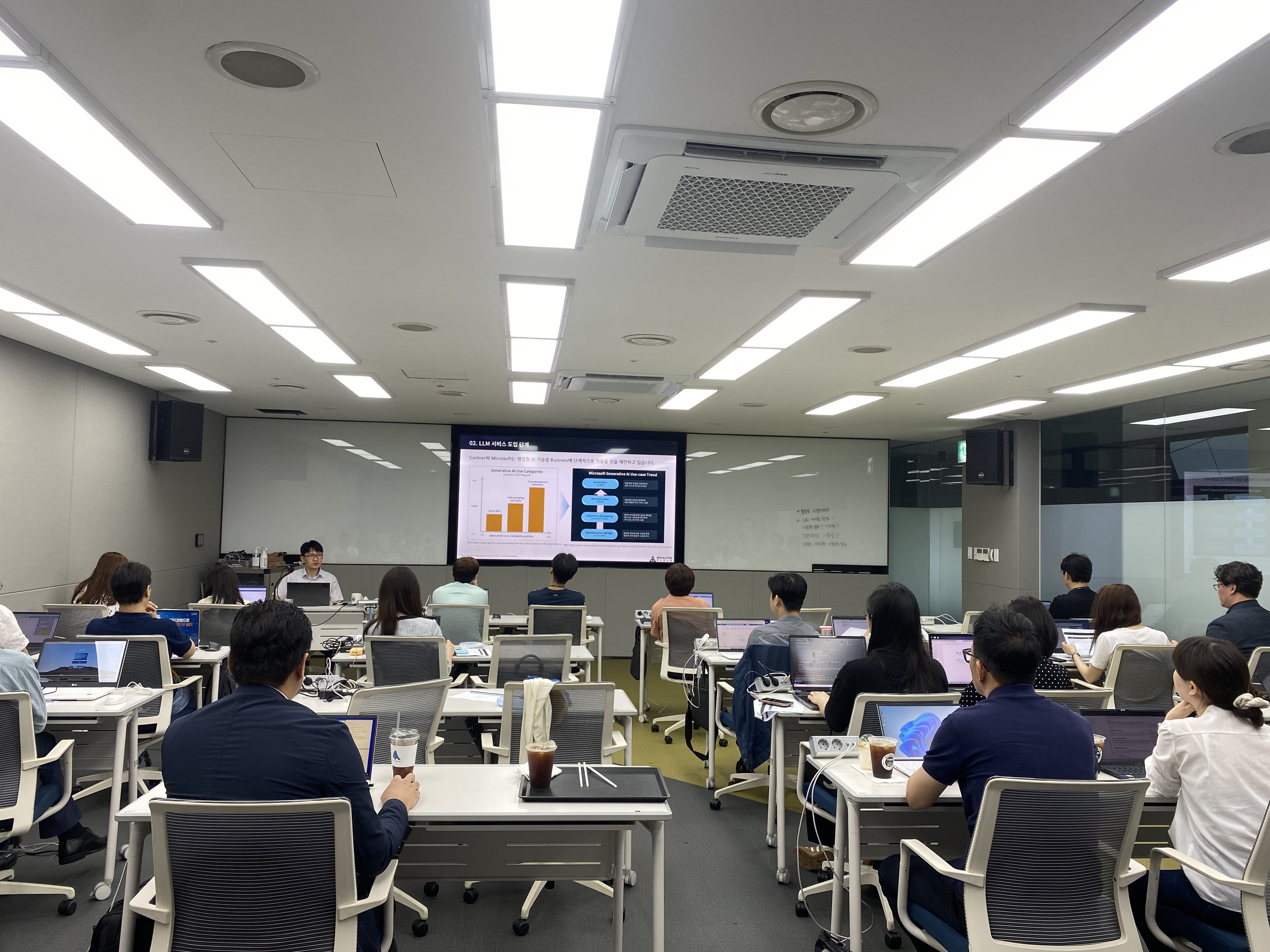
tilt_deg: +1.2
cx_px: 635
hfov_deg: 67.3
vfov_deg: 53.1
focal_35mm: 26
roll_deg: -1.0
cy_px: 476
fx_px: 954
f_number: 1.8
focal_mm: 4.25
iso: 50
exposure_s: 1/120
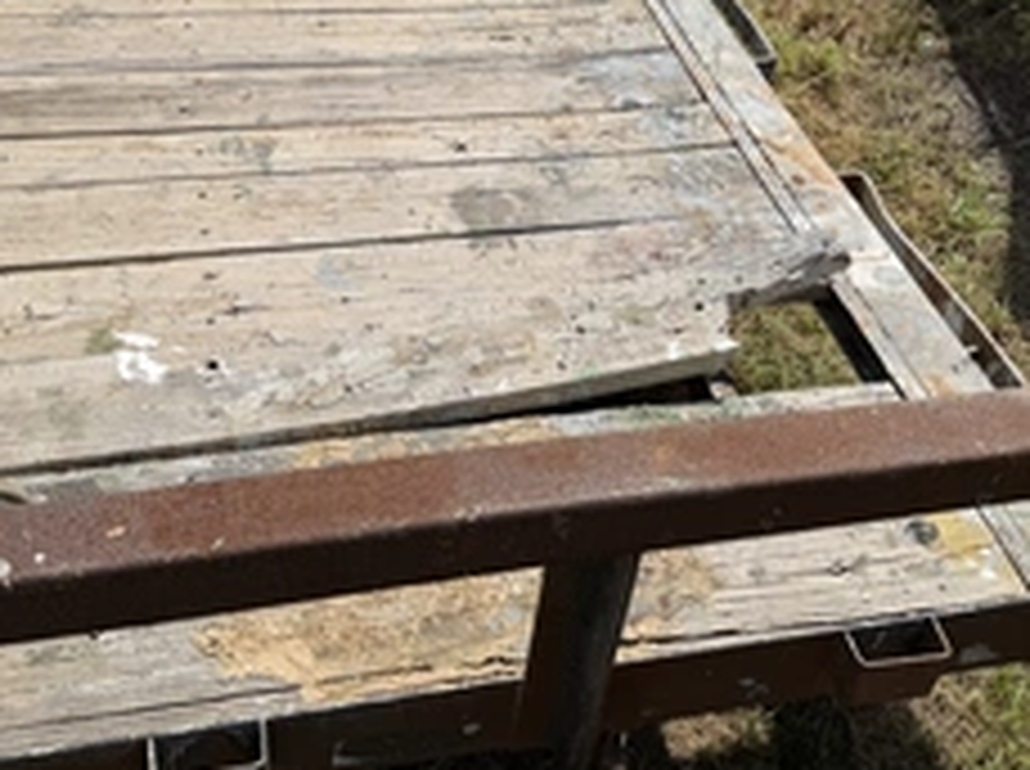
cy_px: 180
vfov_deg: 33.5
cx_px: 490
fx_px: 1248
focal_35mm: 42
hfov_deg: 44.8
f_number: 1.78
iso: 80
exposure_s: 1/8130
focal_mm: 6.76
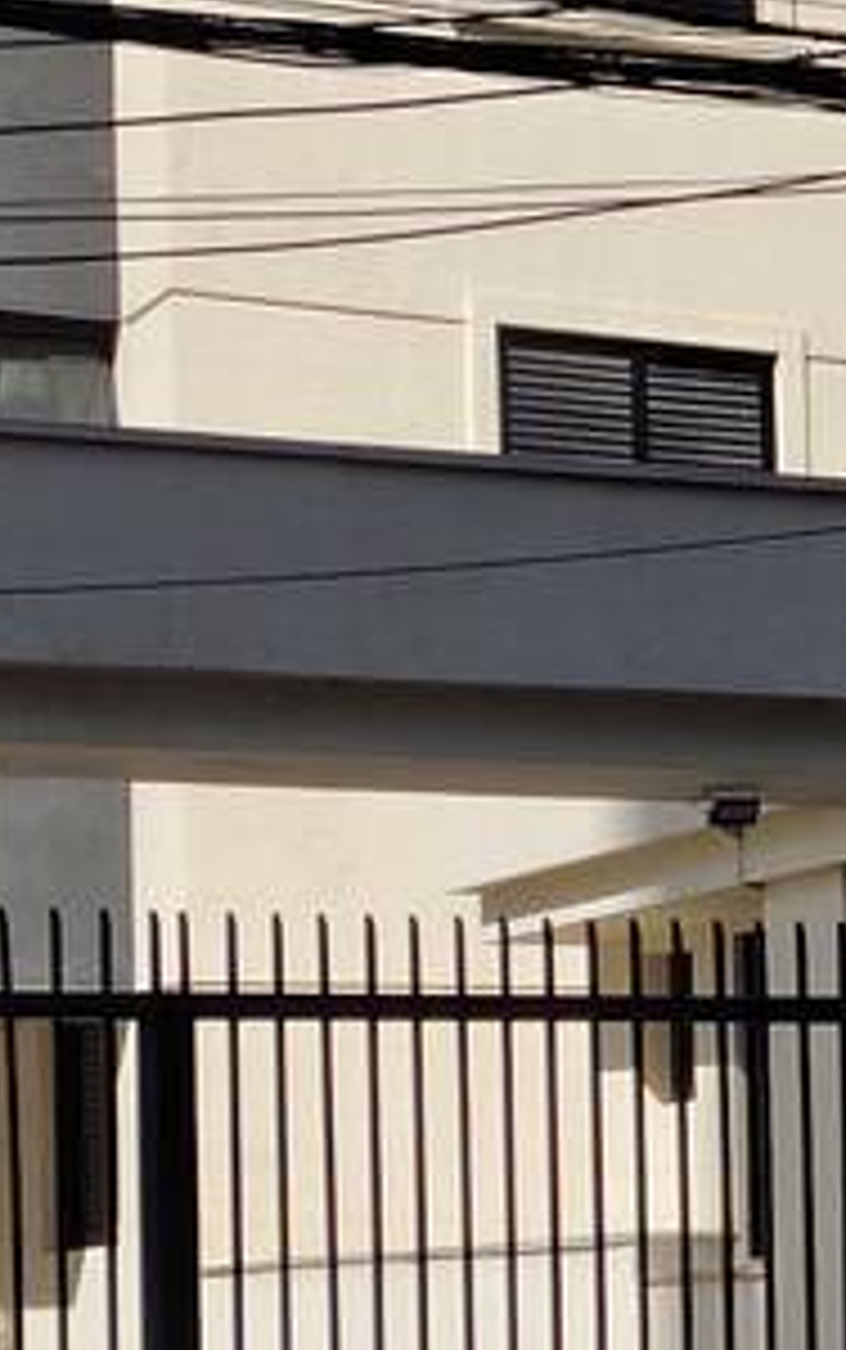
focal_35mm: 127
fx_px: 4676
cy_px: 1156
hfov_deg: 9.5
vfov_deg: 16.3
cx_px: 1850
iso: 150
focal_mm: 4.71
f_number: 1.7
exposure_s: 1/2341
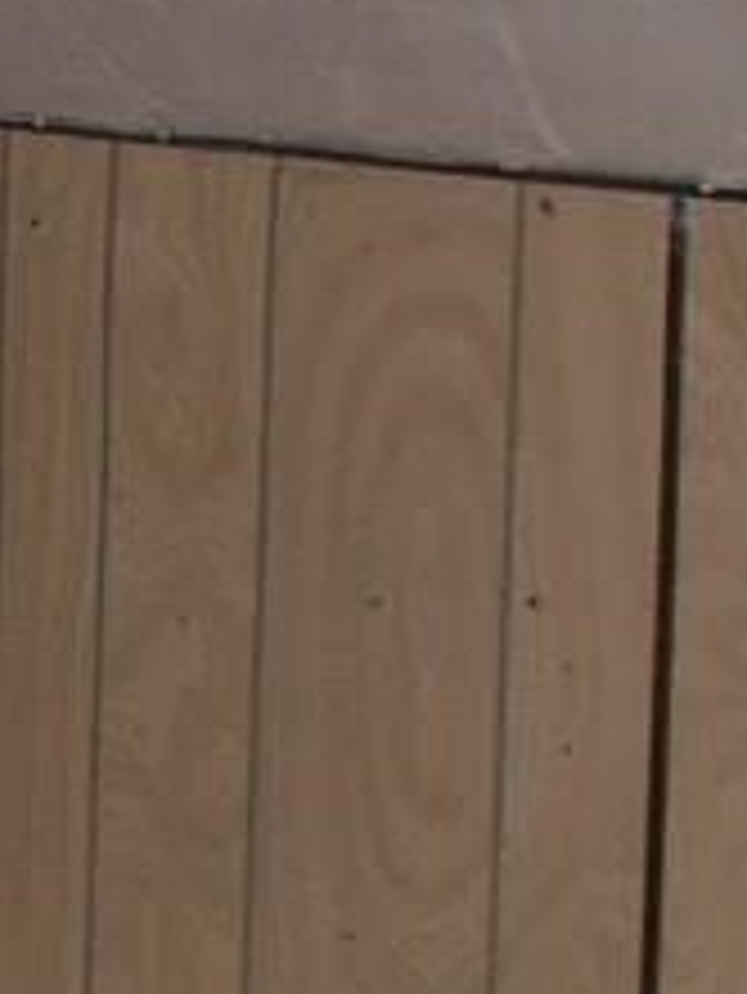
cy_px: 112
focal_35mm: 111
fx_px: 3191
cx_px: -508
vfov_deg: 17.5
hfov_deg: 12.4
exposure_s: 1/30
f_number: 3
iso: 125
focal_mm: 4.2
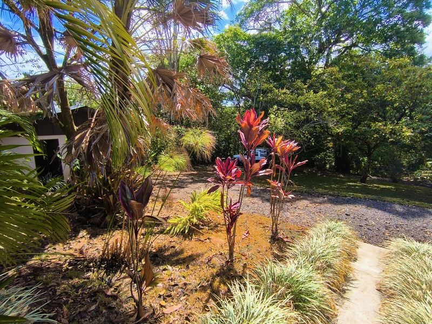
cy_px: 162
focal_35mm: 16
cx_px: 216
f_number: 2.2
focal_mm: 1.65
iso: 50
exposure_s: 1/999
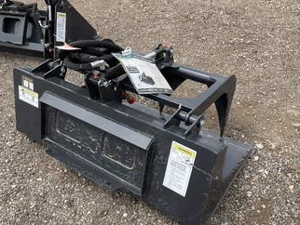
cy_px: 128
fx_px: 312
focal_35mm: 36
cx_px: 147
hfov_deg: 51.3
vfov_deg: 39.6
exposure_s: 1/929
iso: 25
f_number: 1.8
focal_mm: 3
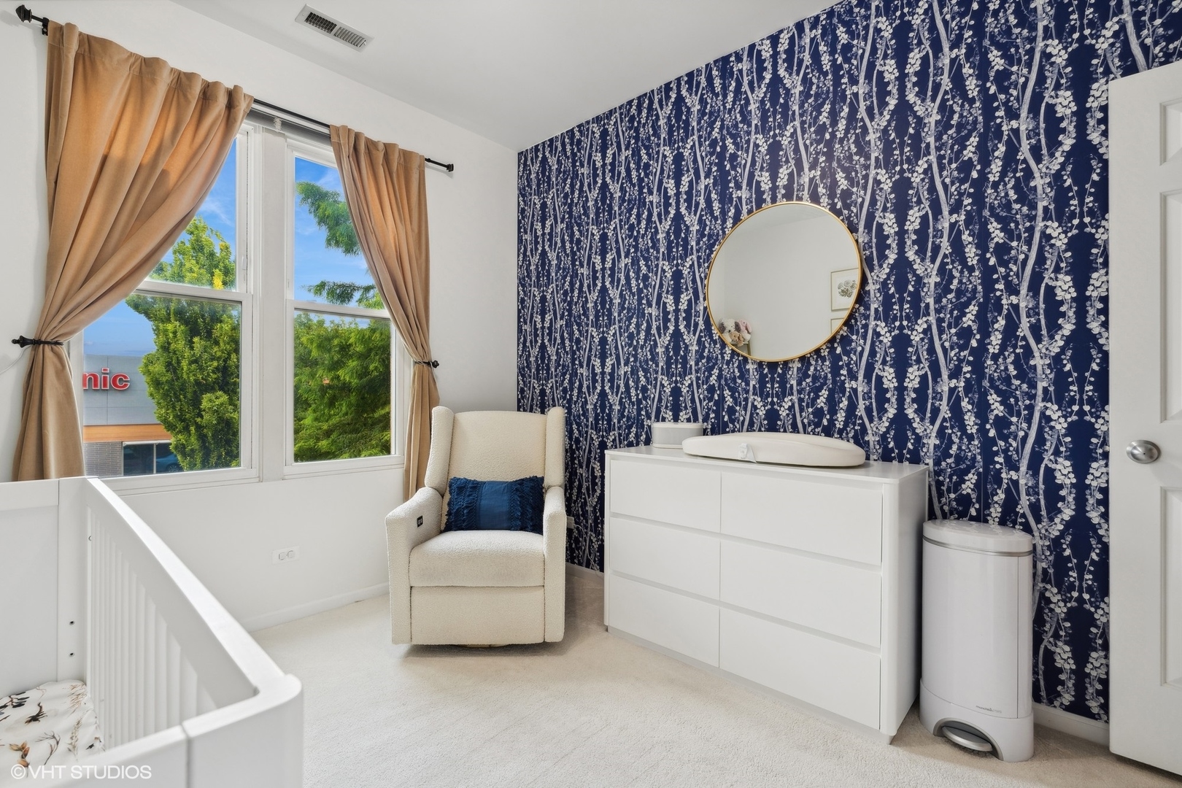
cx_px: 591
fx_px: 525
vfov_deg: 73.7
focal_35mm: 16
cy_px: 394
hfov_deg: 96.7
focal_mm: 16
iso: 320
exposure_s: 1/25
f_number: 8
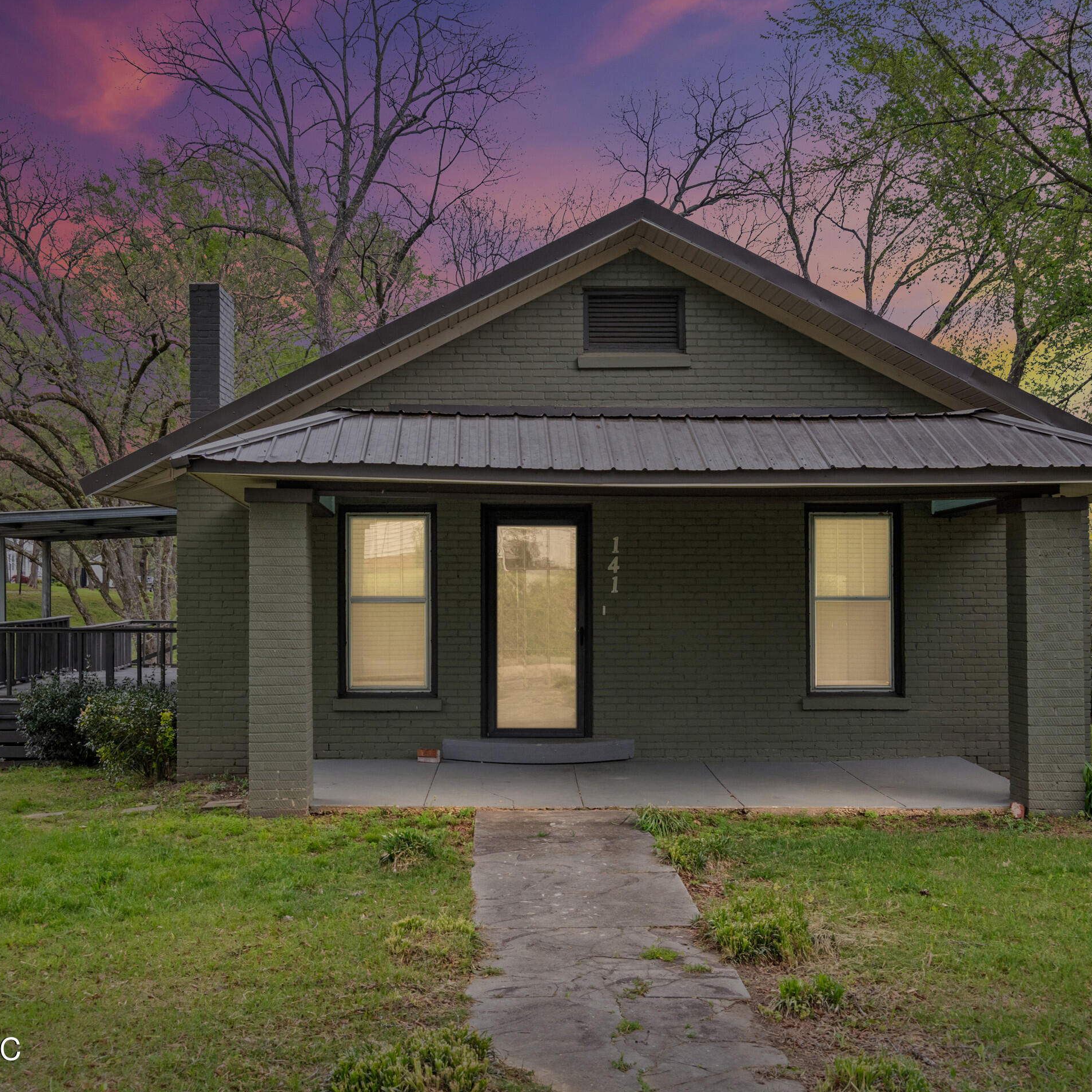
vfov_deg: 41.9
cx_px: 523
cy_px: 547
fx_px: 1428
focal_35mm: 40
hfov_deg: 41.9
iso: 800
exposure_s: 1/250
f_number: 9
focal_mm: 31
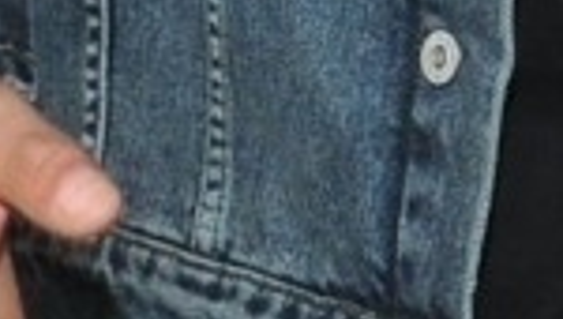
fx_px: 5249
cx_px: 852
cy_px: -865
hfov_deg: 6.1
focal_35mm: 351
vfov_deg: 3.4
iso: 800
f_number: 20
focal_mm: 28
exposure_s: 1/125
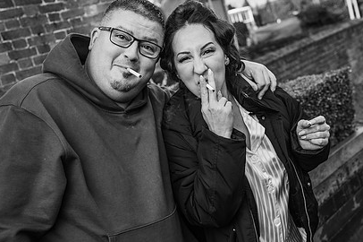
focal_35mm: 50
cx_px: 190
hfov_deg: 39.6
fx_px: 504
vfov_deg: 26.9
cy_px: 130
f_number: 3.5
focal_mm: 35
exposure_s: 1/320
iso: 100
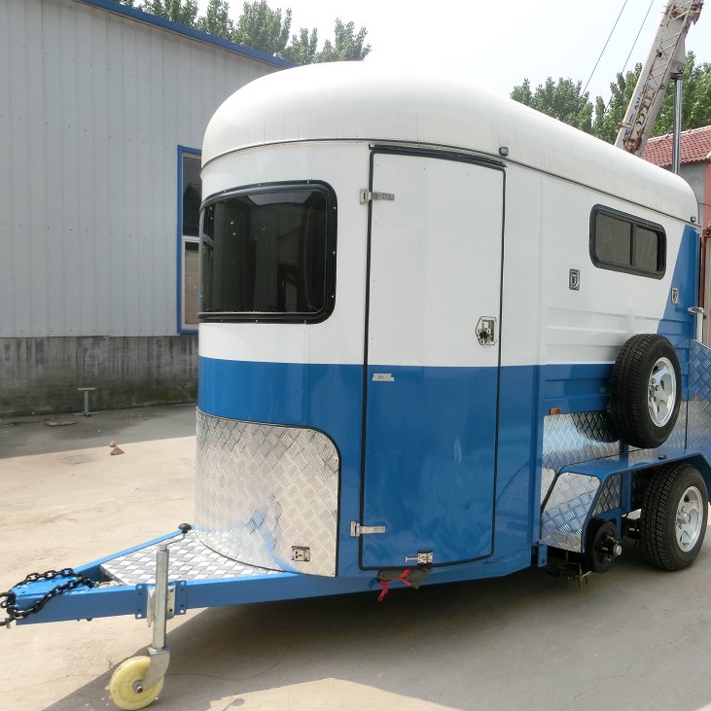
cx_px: 404
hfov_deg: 55.4
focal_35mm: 29
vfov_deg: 55.6
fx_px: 674
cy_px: 355
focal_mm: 4.24
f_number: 3
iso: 80
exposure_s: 1/1000
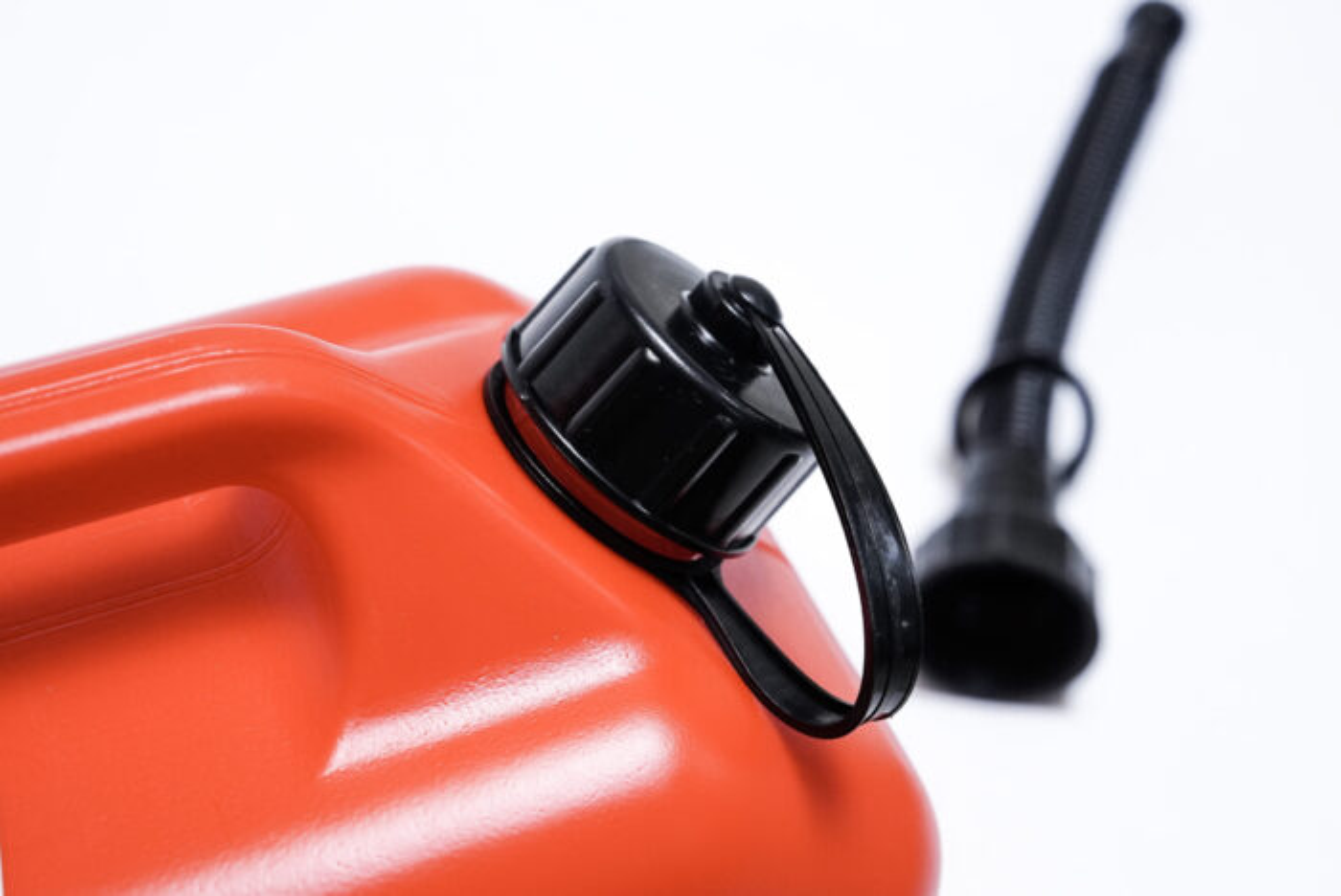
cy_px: 448
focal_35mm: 70
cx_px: 670
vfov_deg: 19.5
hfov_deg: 28.8
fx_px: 2610
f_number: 9
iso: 3200
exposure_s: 1/250
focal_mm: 70
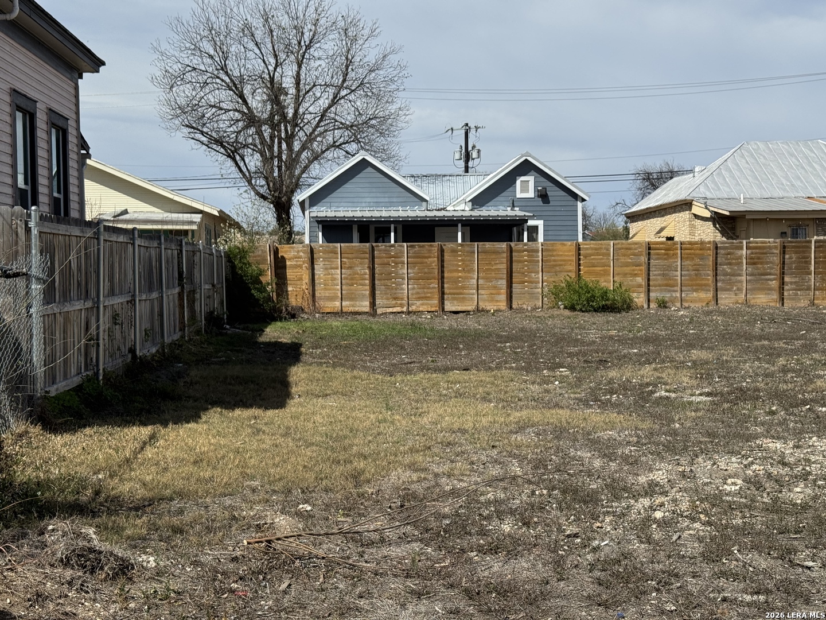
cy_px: 310
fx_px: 1145
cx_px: 413
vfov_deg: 30.3
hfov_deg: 39.7
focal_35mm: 48
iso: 64
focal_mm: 6.76
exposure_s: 1/7092
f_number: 1.78
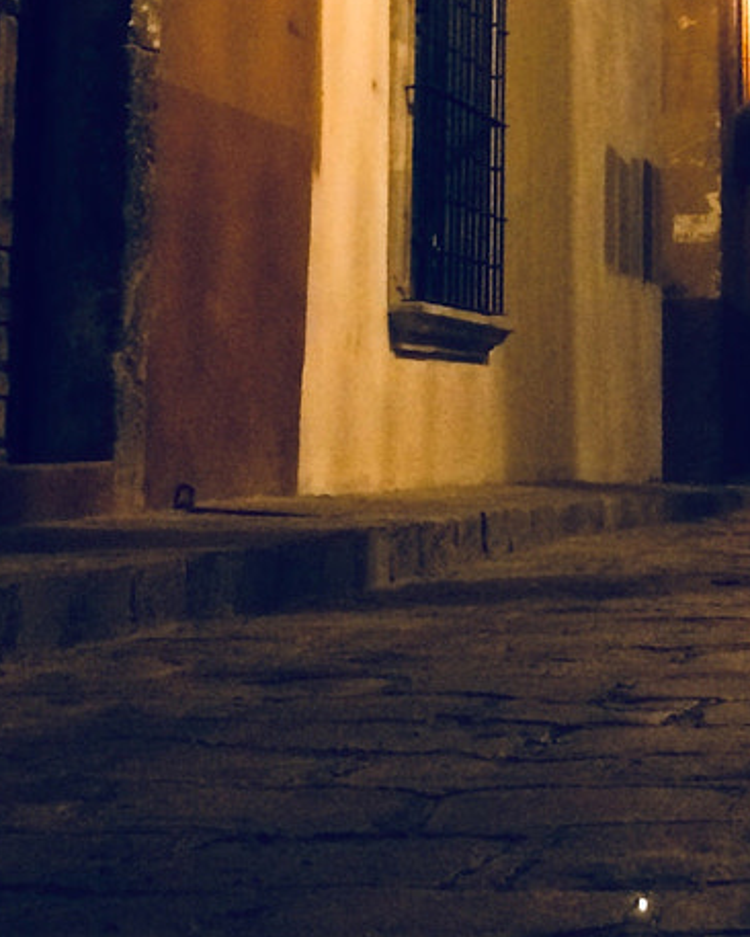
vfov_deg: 18.7
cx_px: 1018
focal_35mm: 99
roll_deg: +0.1
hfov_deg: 14.8
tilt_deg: +8.1
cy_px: -62
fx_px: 2745
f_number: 2.2
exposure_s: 1/15
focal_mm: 4.15
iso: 320
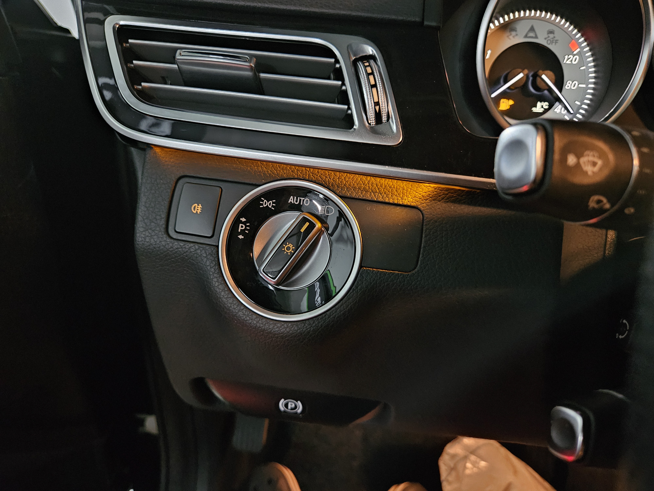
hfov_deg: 73.9
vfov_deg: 58.9
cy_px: 246
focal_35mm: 23
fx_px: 435
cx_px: 327
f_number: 1.8
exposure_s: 1/20
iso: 1250
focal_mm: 5.4
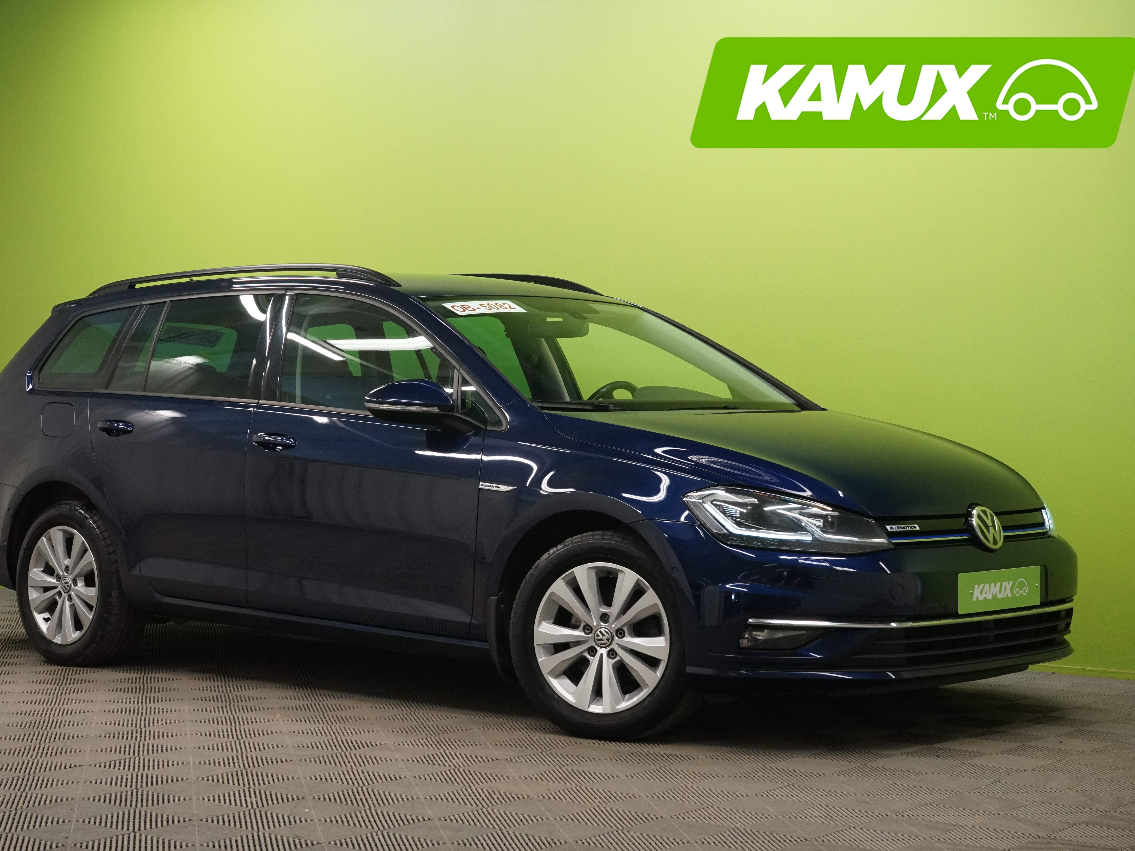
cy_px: 426
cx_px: 528
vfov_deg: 21.0
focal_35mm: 70
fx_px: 2295
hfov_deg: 27.8
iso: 2500
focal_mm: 64
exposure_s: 1/25
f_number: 10
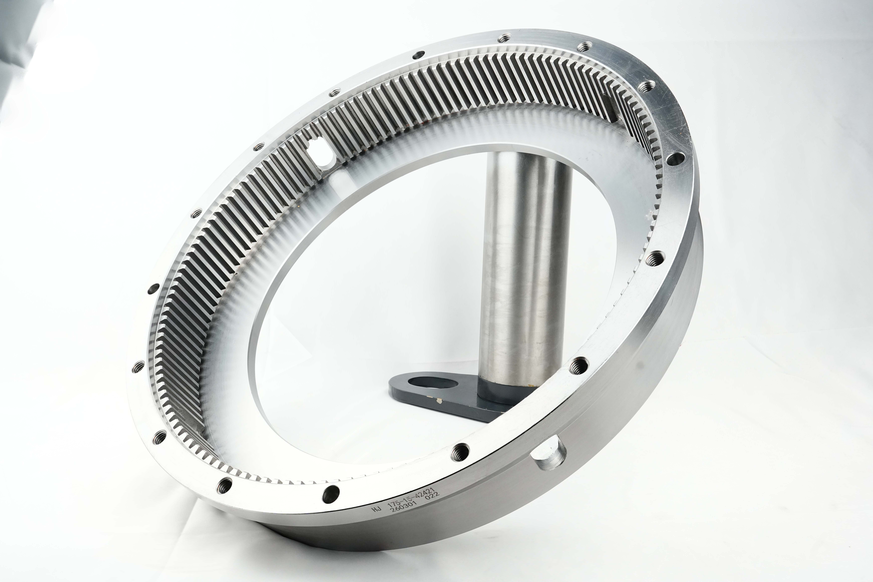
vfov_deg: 34.2
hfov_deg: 49.6
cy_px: 291
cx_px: 436
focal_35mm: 39
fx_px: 945
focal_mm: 39
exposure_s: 1/640
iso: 2000
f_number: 9
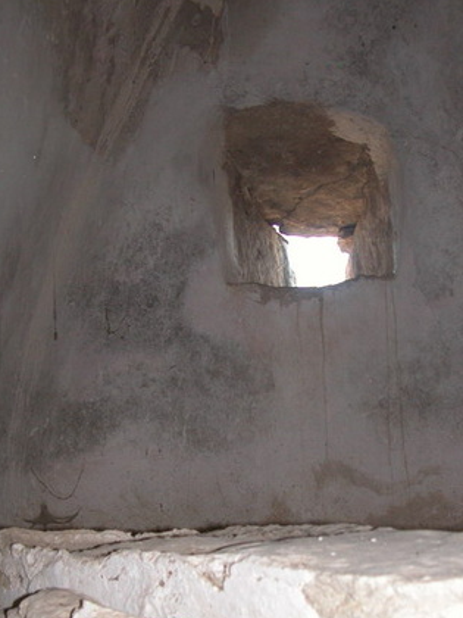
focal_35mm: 50
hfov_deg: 29.0
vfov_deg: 37.7
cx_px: 276
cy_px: 416
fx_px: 892
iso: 200
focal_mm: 8.9
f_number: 2.8
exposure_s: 1/60
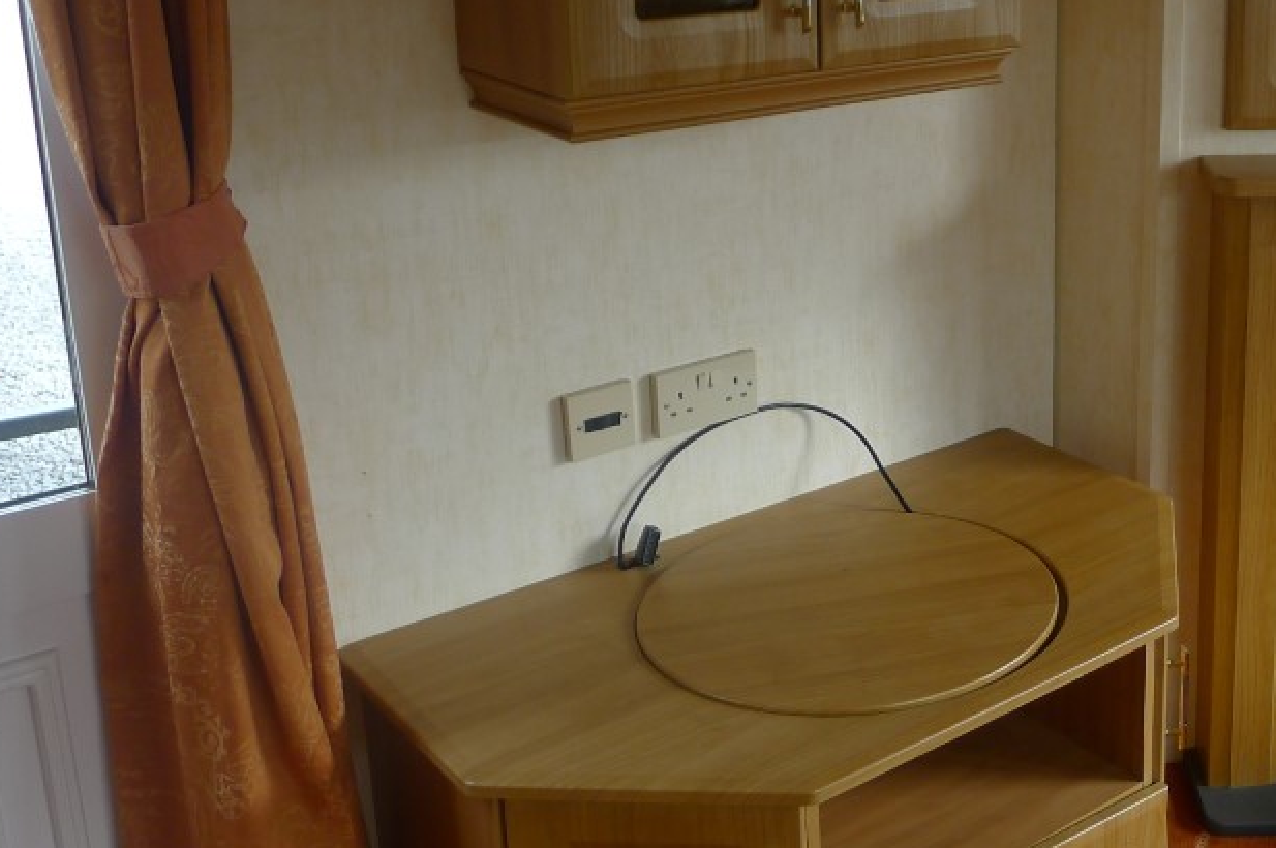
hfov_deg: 40.2
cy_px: 190
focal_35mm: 45
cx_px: 1165
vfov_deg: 29.2
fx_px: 1593
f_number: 2
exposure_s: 1/125
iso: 80
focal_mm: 5.1
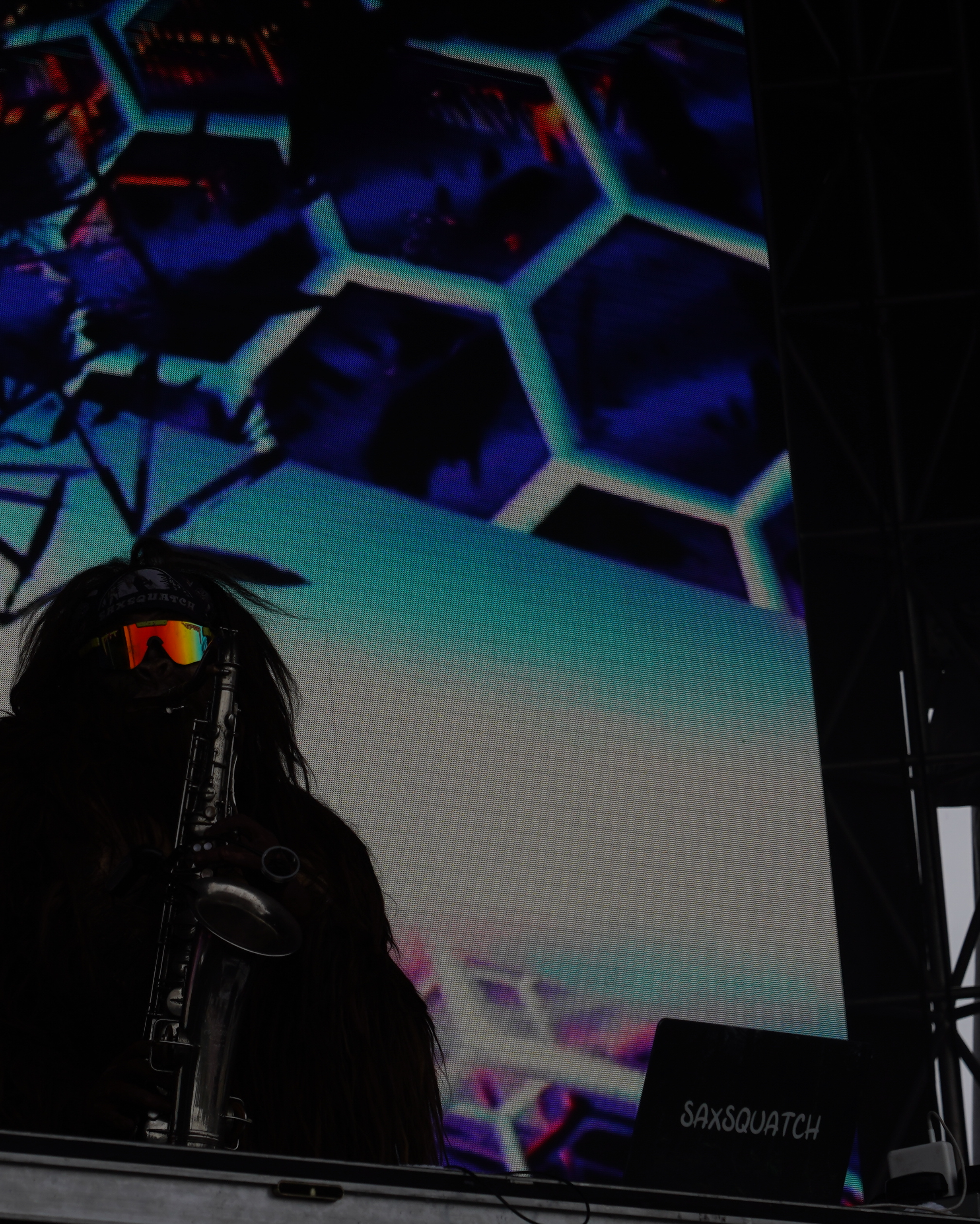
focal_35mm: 192
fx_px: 6960
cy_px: 776
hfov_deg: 8.0
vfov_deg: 10.1
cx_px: 266
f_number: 7.1
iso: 100
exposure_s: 1/400
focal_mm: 105
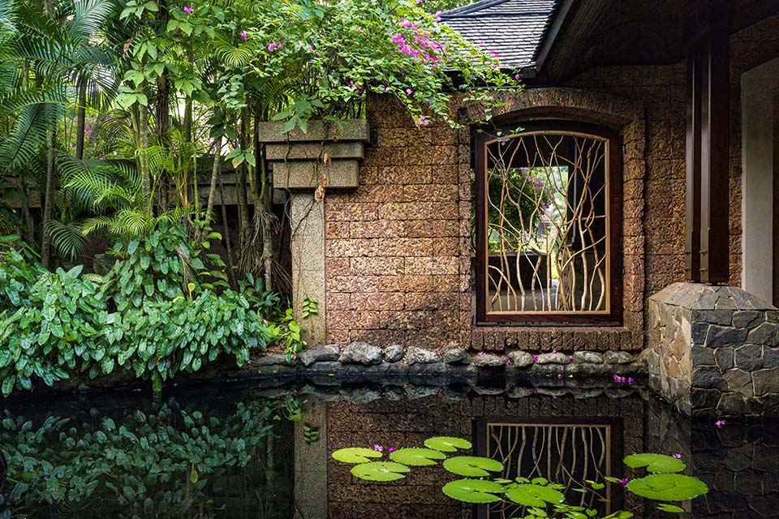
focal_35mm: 30
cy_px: 260
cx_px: 390
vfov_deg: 43.6
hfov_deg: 61.9
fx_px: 649
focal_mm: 30
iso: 14400
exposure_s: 1/200
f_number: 7.1
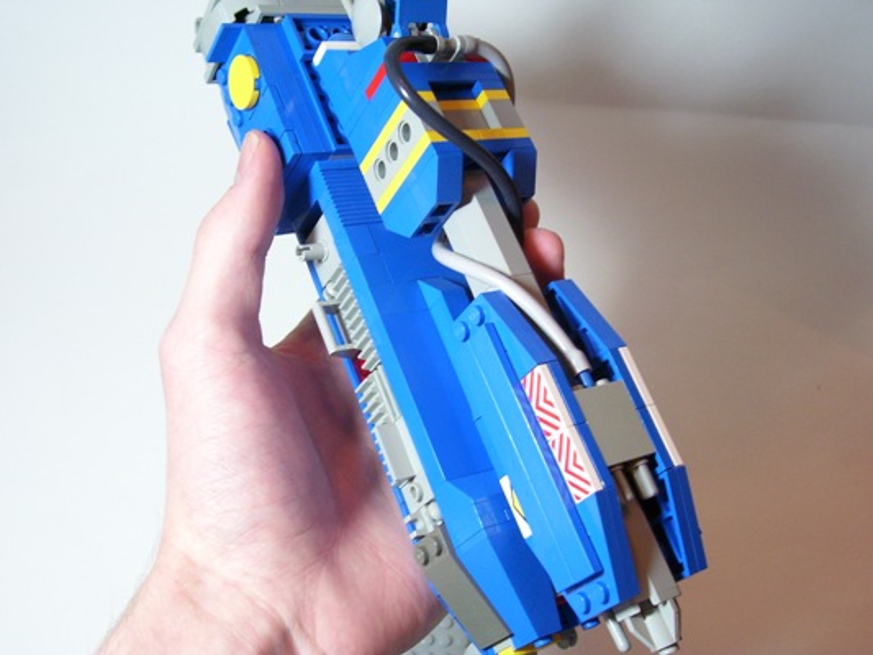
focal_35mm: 42
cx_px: 436
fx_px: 1059
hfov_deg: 44.8
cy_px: 328
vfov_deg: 34.4
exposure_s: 1/20
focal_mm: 7
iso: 160
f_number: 3
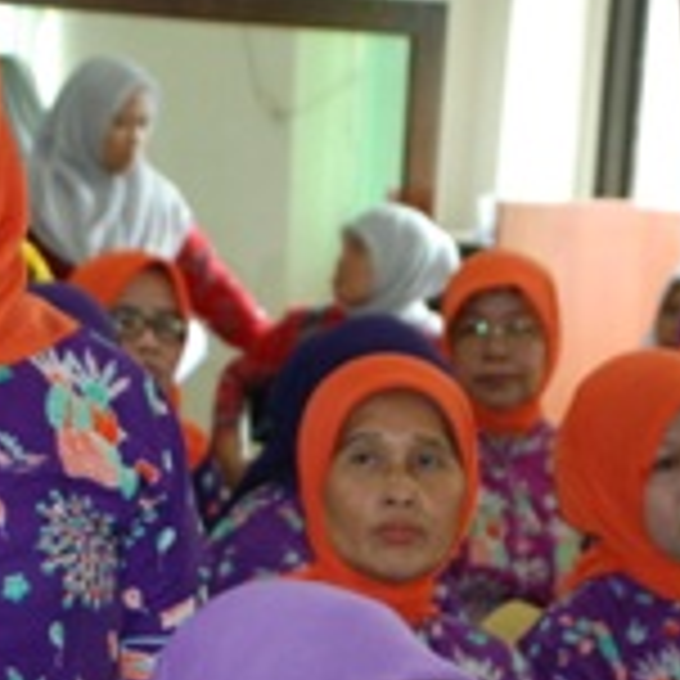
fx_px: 2939
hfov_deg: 13.2
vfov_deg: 13.1
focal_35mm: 132
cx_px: 279
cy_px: 527
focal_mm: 35
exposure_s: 1/25
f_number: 6.3
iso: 1250
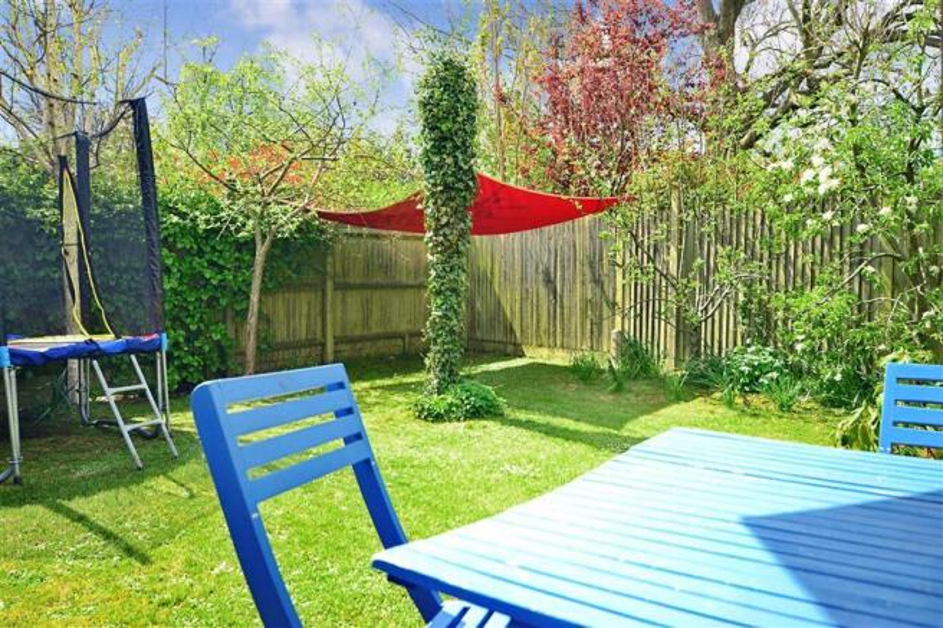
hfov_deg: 61.9
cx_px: 472
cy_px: 314
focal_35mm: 30
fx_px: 786
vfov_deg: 43.6
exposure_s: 1/250
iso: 400
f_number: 6.3
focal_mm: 20
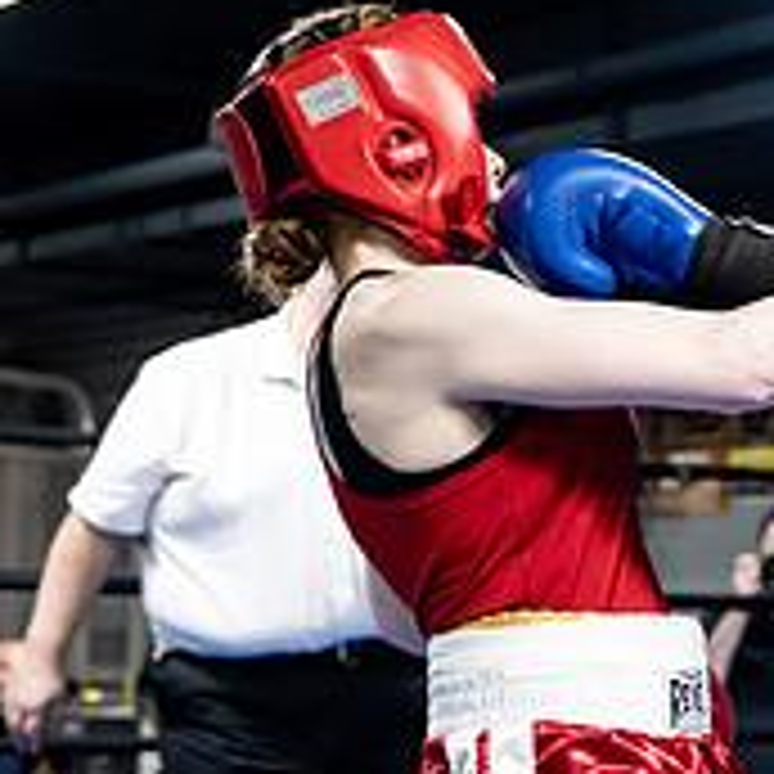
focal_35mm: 123
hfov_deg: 13.7
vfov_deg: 14.1
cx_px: 945
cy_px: 596
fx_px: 3112
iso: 6400
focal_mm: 43
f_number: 2.8
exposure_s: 1/1000
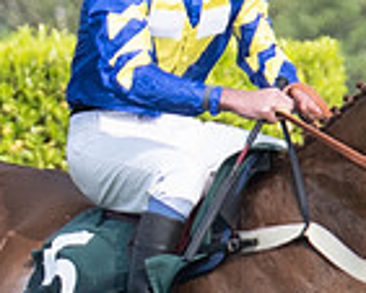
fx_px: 15533
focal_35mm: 1433
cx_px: 166
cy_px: 427
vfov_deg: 1.1
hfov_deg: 1.3
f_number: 4
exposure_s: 1/2000
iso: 400
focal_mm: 125
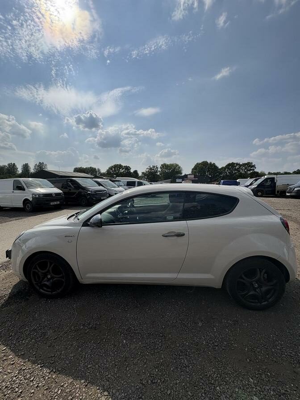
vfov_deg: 102.1
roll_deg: +0.2
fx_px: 162
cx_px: 150
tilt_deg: -3.5
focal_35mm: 14
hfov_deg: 85.7
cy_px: 200
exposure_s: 1/5263
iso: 50
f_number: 2.2
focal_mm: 2.22
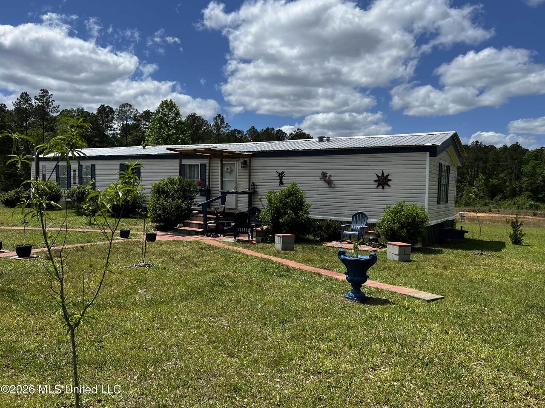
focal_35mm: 26
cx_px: 272
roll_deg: -1.5
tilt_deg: -3.0
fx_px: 409
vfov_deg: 53.1
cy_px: 204
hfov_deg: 67.3
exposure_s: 1/6211
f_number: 1.5
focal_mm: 5.7
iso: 50
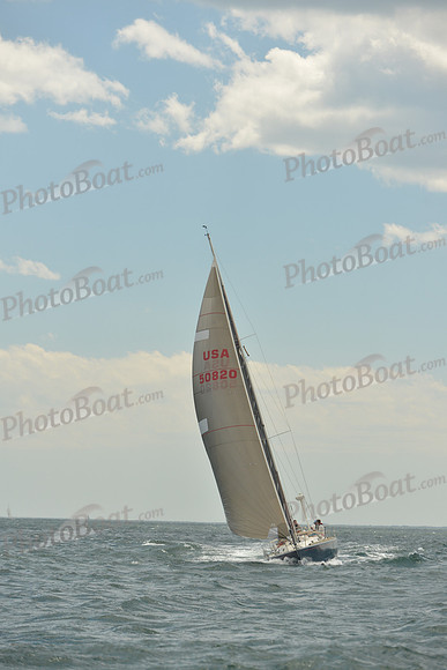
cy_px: 335
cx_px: 224
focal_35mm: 150
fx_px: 2792
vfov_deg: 13.7
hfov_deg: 9.2
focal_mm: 150
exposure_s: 1/800
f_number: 5.6
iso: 400
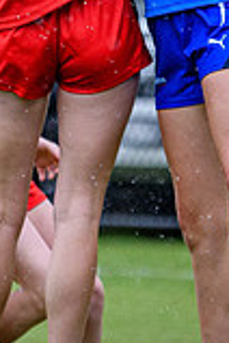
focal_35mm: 1151
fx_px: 10982
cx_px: 22
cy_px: -103
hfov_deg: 1.2
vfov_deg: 1.8
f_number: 2.8
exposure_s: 1/1600
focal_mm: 160
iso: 800
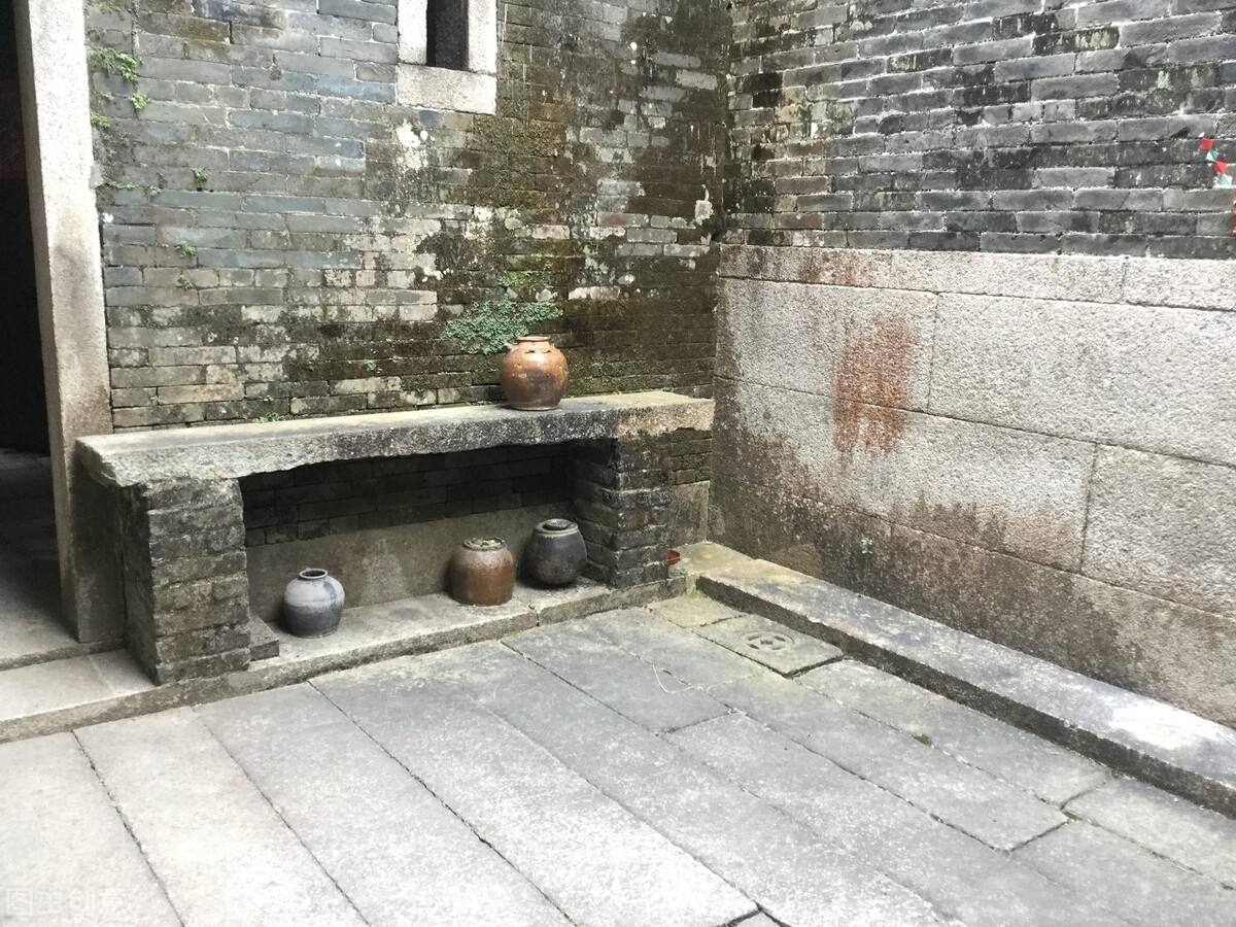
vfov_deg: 45.4
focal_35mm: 31
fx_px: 1107
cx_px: 618
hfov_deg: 58.4
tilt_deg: -11.7
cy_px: 464
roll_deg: -2.3
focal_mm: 3.3
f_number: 2.4
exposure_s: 1/33
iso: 64
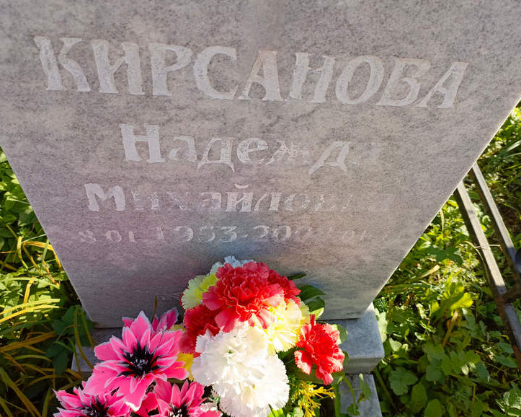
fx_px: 416
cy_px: 211
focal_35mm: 27
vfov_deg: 53.2
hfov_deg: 64.1
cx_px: 267
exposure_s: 1/401
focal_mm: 4.76
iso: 106
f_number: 1.69
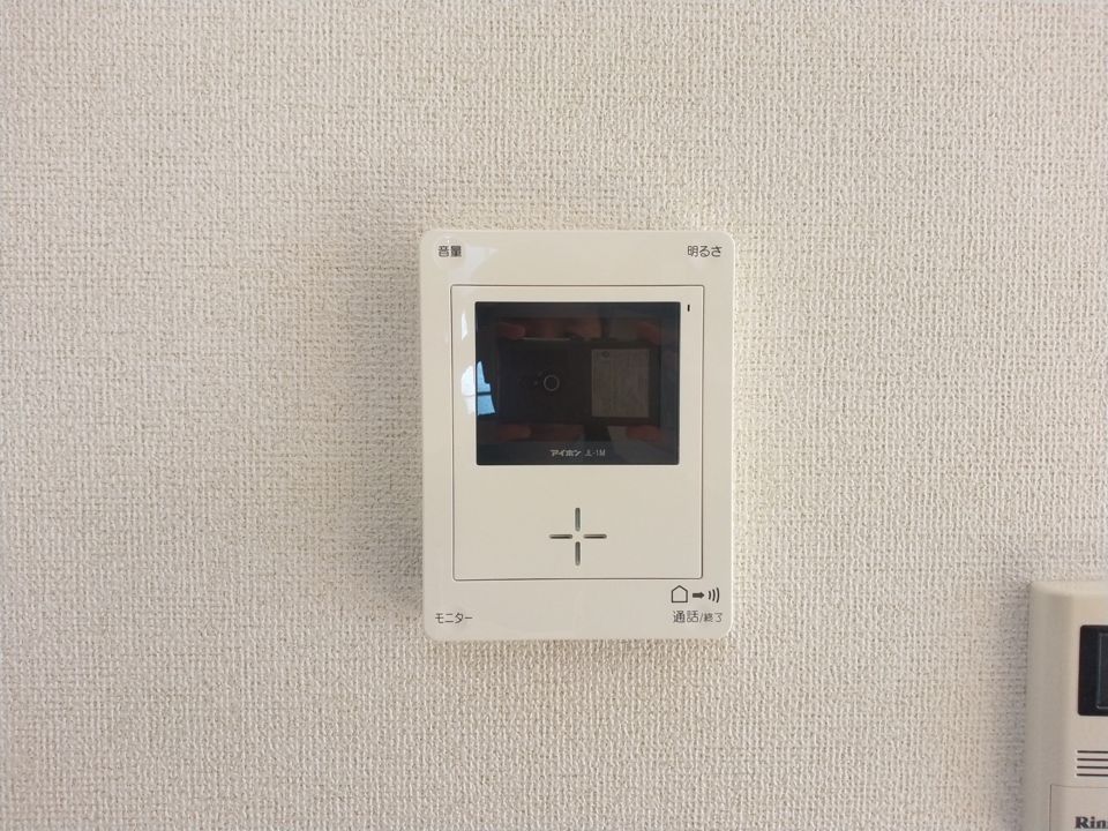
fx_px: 864
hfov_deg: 65.3
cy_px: 416
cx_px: 554
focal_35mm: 27
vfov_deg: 51.4
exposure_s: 1/100
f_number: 1.8
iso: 200
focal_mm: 3.61
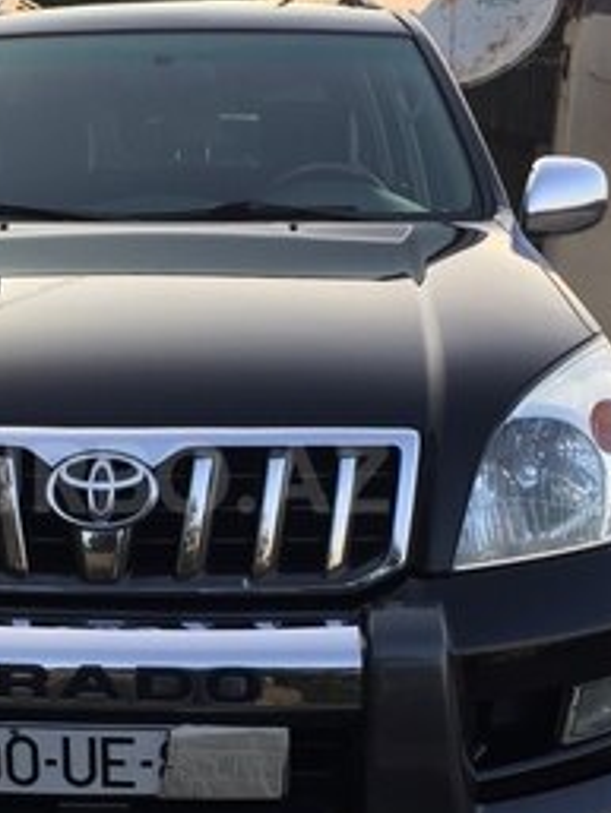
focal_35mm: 56
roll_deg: +0.5
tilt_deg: -17.3
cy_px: 478
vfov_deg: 34.2
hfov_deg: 25.8
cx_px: 146
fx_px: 1317
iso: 32
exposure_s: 1/100
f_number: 2.2
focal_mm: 4.15
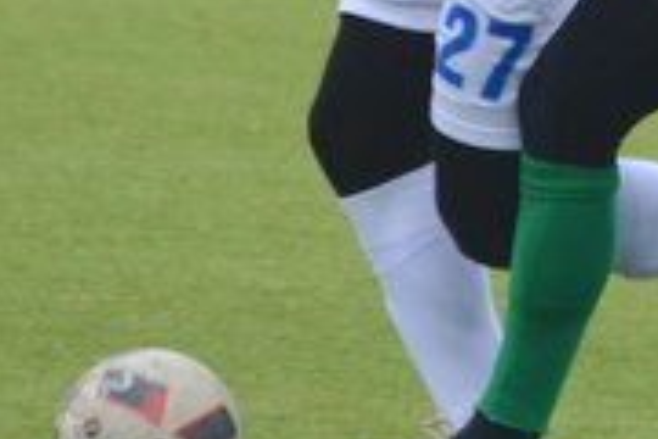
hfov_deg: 1.2
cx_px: 1045
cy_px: -232
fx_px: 31764
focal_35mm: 1738
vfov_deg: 0.8
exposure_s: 1/640
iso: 800
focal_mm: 260
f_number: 5.6
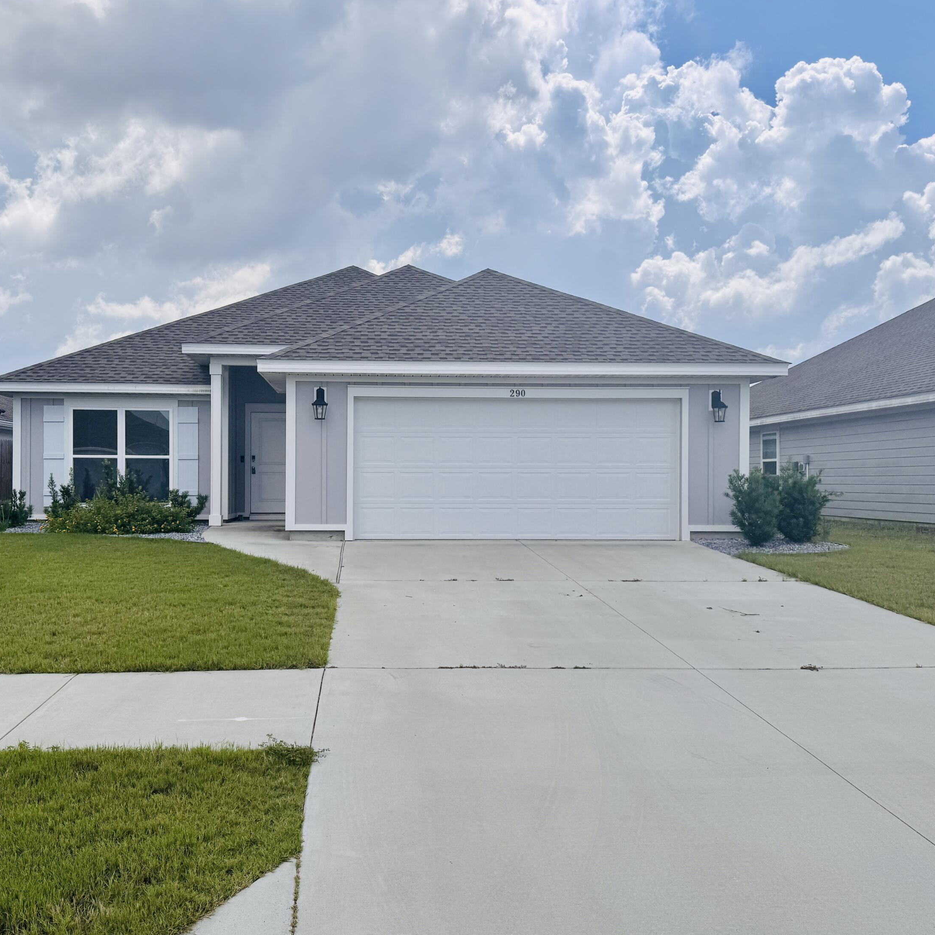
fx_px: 886
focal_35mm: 29
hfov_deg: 55.5
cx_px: 410
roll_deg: -0.6
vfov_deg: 55.6
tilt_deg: +0.0
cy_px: 475
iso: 80
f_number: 1.78
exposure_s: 1/7092
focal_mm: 6.76
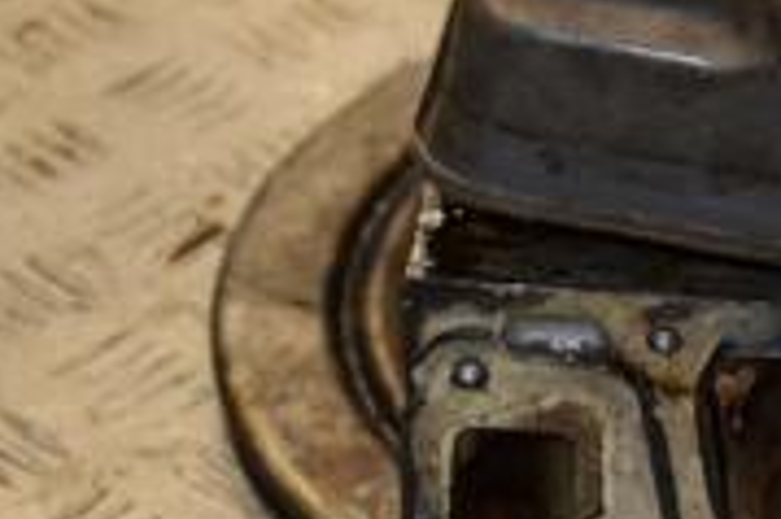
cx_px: 772
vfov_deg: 6.8
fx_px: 4356
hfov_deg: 10.2
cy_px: 161
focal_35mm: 201
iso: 800
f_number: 4.8
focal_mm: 40
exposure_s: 1/200
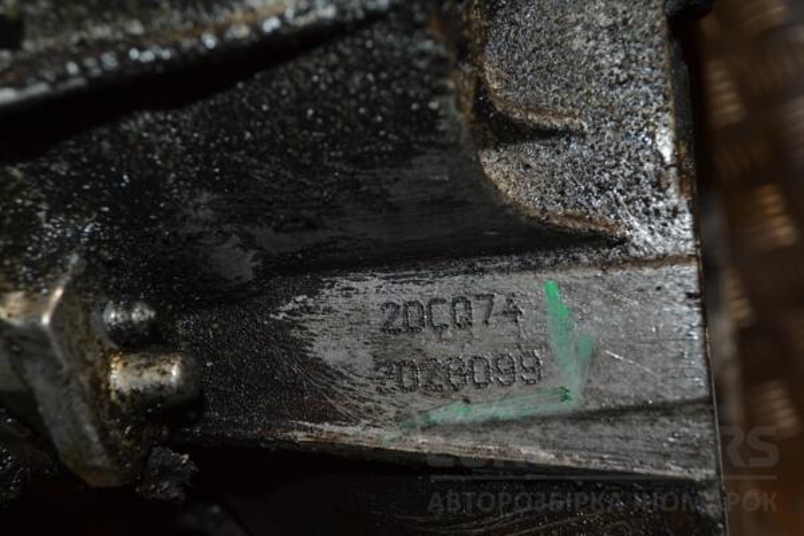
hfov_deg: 41.1
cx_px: 402
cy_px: 268
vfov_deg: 28.1
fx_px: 1072
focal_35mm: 48
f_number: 7.1
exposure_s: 1/60
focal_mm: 32
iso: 400
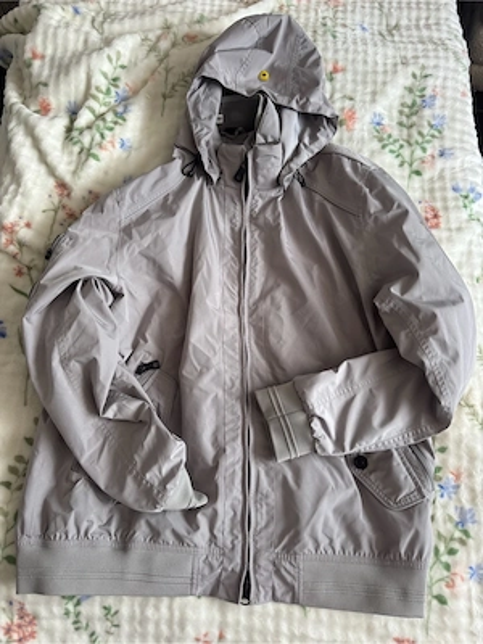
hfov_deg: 56.8
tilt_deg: -73.8
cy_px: 322
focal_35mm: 24
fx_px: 446
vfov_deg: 71.6
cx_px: 242
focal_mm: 6.76
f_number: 1.78
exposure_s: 1/121
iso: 200
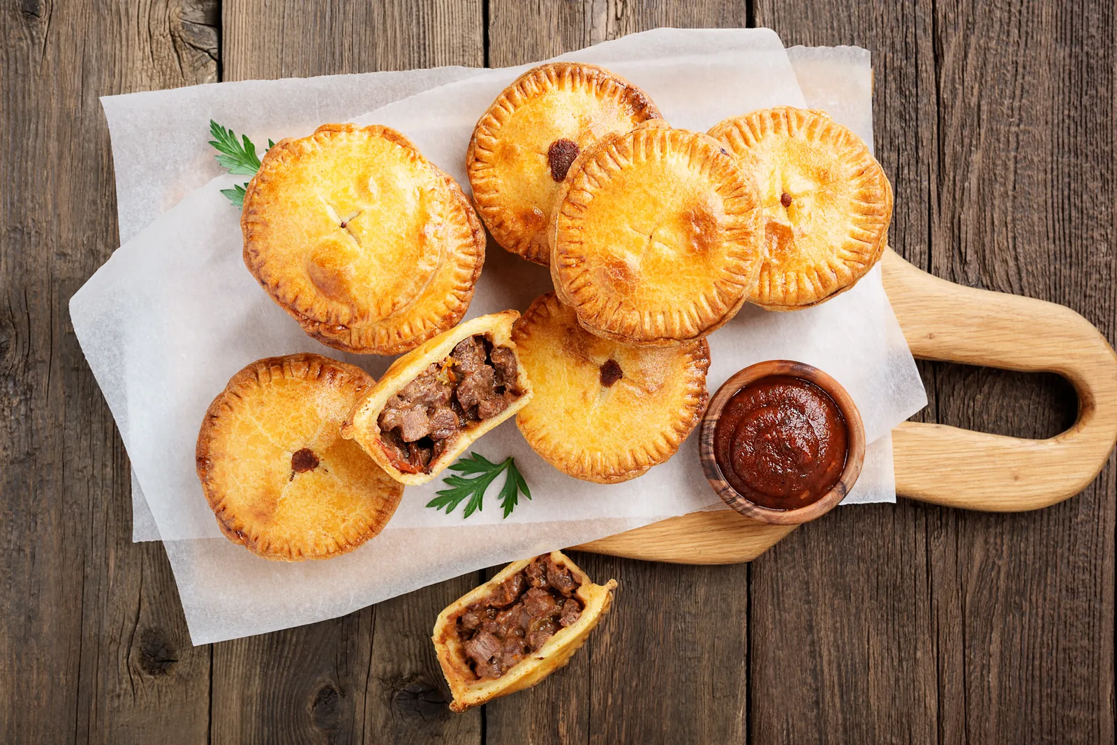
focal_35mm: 50
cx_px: 558
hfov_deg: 39.6
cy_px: 372
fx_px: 1552
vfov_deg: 27.0
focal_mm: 50
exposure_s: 1/250
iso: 100
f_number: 10
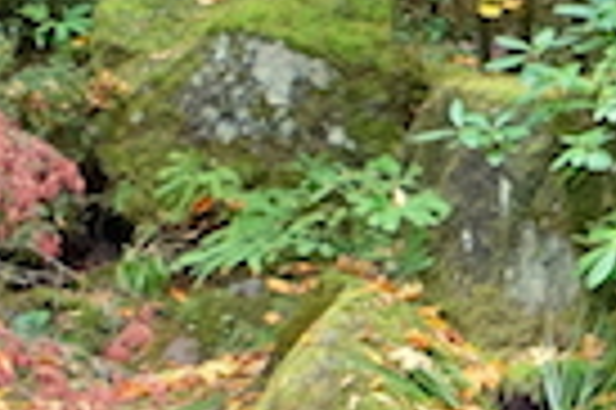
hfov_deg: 7.5
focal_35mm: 244
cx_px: 1830
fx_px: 4170
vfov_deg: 5.6
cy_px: 320
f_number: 4
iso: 400
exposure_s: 1/100
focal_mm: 11.33
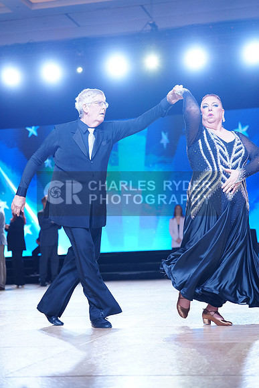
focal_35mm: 70
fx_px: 755
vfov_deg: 28.8
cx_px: 130
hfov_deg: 19.5
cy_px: 194
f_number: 2.8
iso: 1250
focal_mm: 70
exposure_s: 1/640
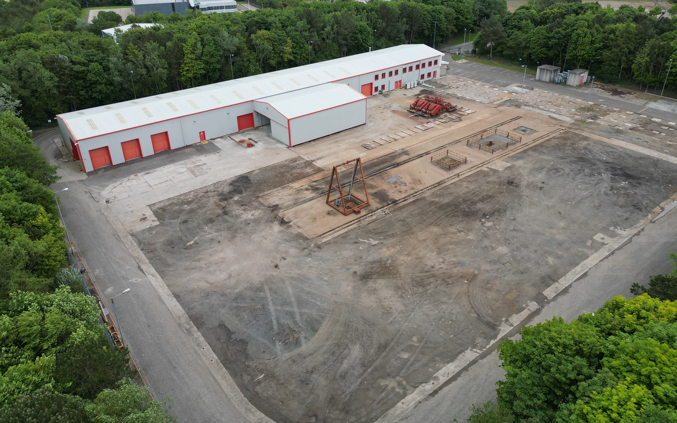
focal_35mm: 26
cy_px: 165
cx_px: 339
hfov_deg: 70.4
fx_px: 480
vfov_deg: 47.3
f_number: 1.7
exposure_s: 1/1600
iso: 200
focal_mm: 6.72
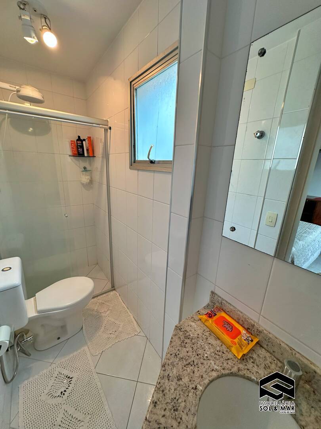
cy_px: 214
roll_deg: -3.0
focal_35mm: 14
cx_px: 160
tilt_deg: -16.7
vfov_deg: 102.1
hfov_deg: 85.7
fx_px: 173
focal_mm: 2.22
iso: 125
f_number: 2.2
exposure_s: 1/120
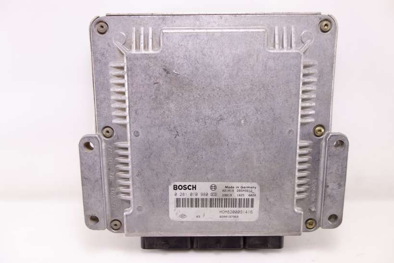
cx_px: 197
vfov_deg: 46.4
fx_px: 306
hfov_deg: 65.5
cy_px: 132
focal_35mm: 28
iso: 125
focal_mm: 10.4
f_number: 2
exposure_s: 1/100
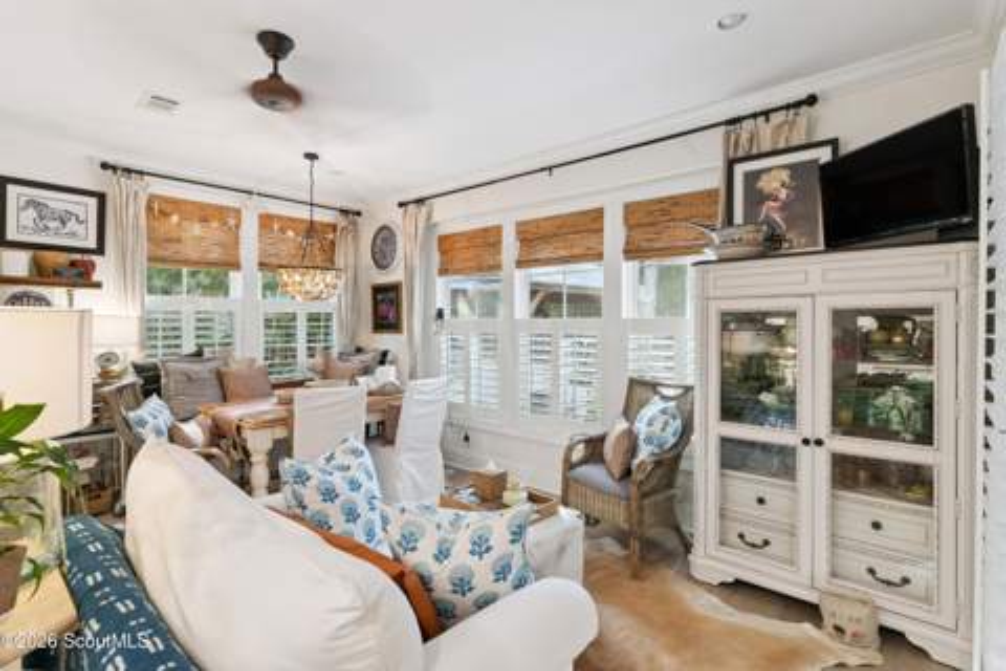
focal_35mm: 18
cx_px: 503
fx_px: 503
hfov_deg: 90.0
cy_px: 336
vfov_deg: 67.4
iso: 200
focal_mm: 18
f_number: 8
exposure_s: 1/5
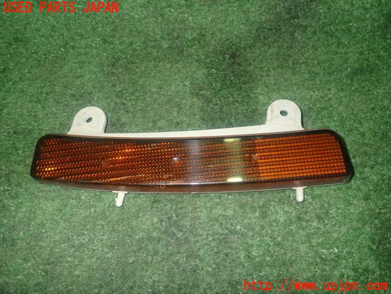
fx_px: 339
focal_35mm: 30
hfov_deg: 60.0
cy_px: 147
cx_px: 196
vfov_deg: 46.8
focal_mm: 5.4
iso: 500
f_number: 6.3
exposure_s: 1/30
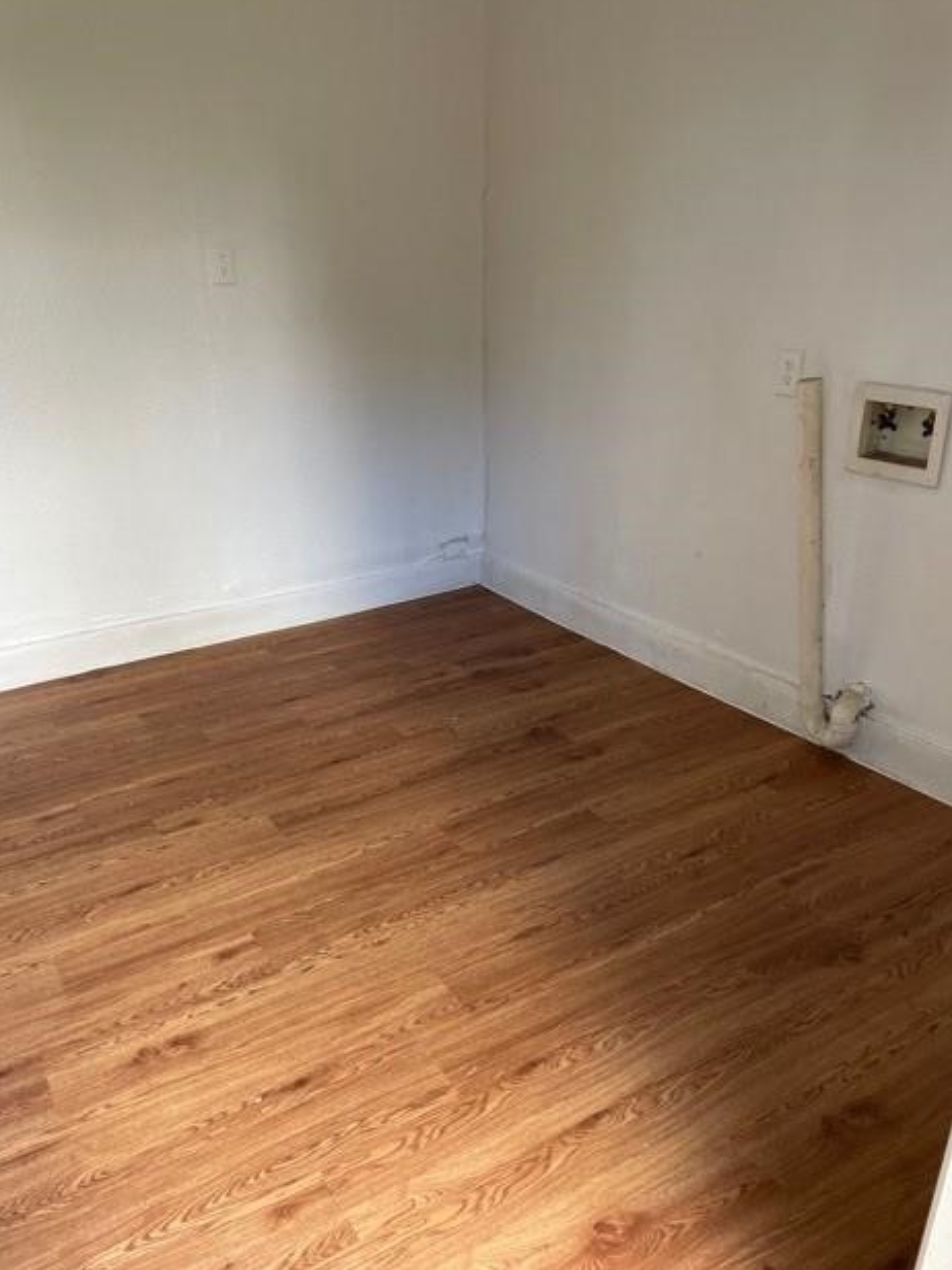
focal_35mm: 27
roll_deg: +1.1
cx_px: 460
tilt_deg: -20.9
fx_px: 990
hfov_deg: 51.3
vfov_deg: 65.3
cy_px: 645
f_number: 1.6
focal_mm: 4.2
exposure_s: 1/121
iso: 125
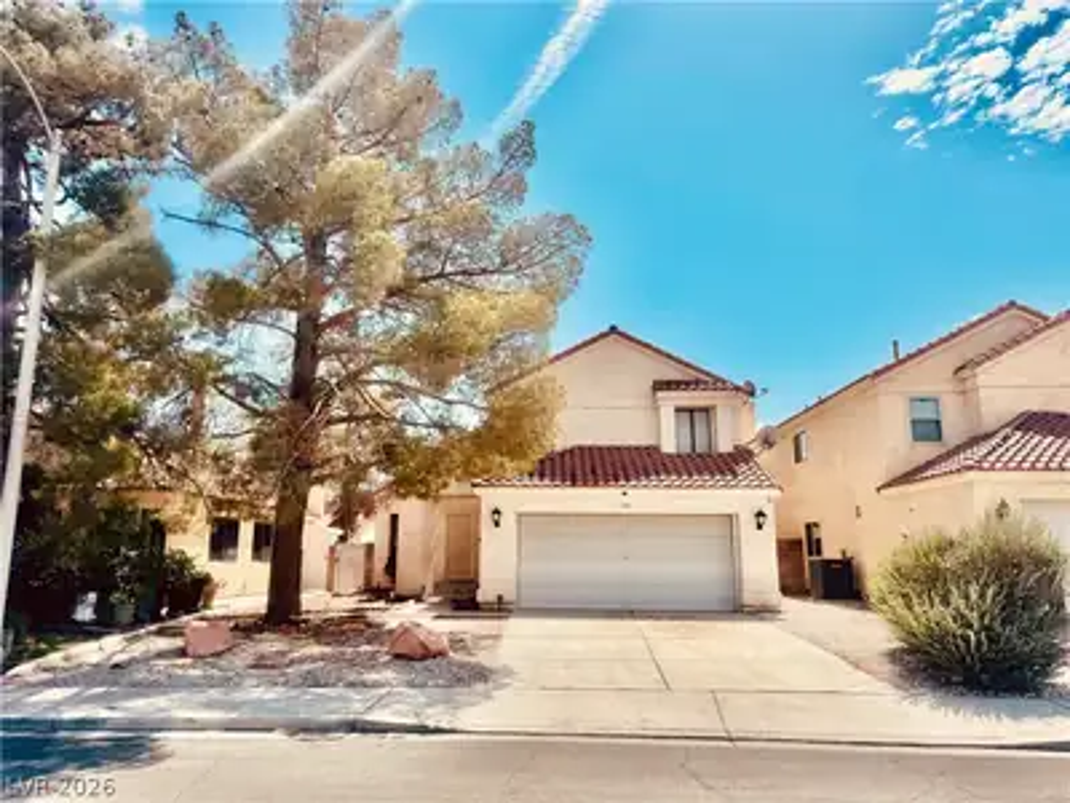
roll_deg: +0.2
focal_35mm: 24
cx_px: 535
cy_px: 402
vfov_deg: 56.8
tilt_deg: +10.2
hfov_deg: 71.6
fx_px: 742
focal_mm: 6.76
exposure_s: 1/7092
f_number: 1.78
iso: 80
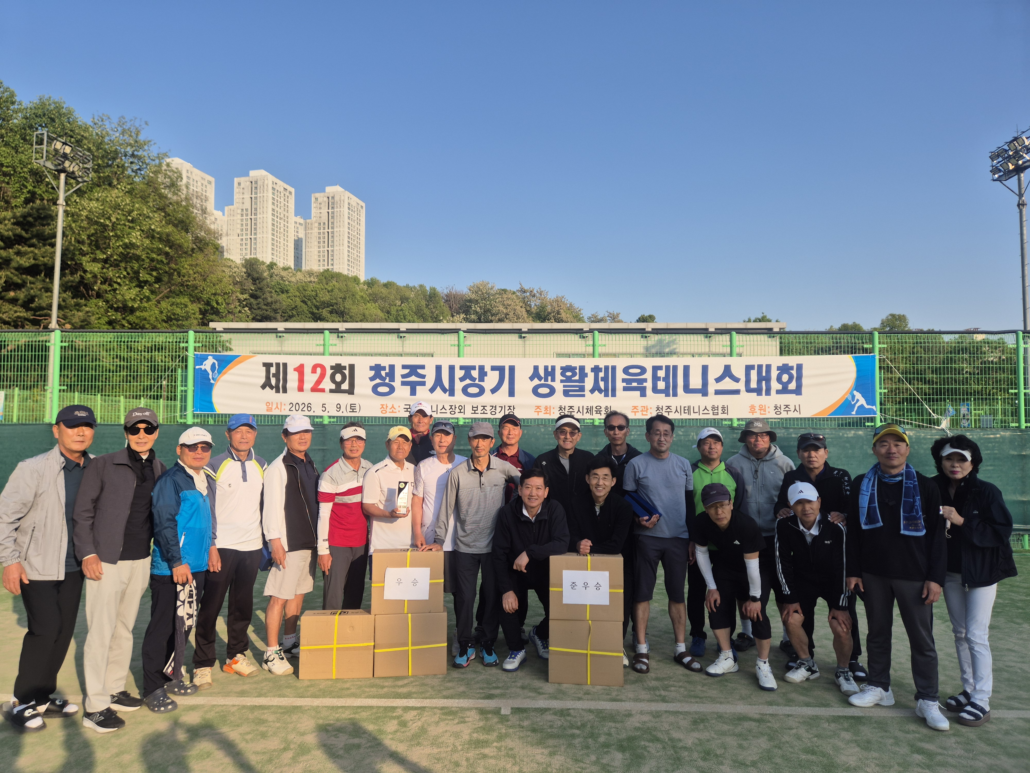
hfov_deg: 73.9
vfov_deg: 58.9
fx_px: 684
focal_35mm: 23
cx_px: 515
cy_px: 386
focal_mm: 5.4
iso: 25
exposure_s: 1/1360
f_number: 1.8
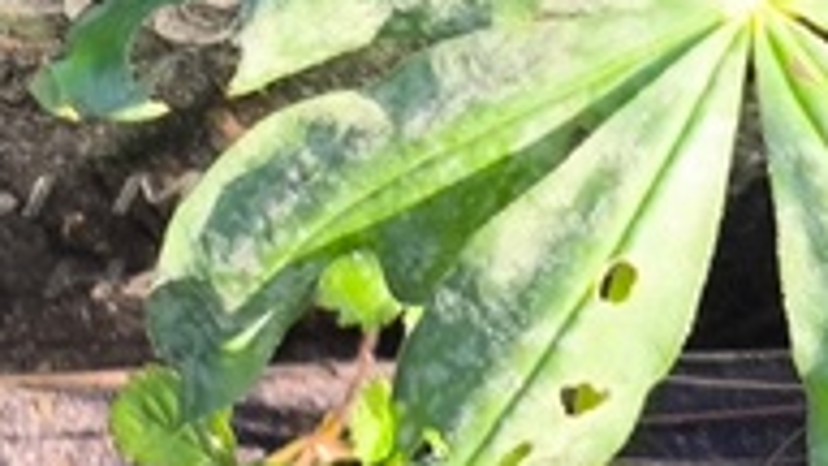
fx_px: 4984
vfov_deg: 5.2
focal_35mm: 227
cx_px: -54
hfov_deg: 9.4
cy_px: -643
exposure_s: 1/198
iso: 50
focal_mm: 4.71
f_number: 1.7
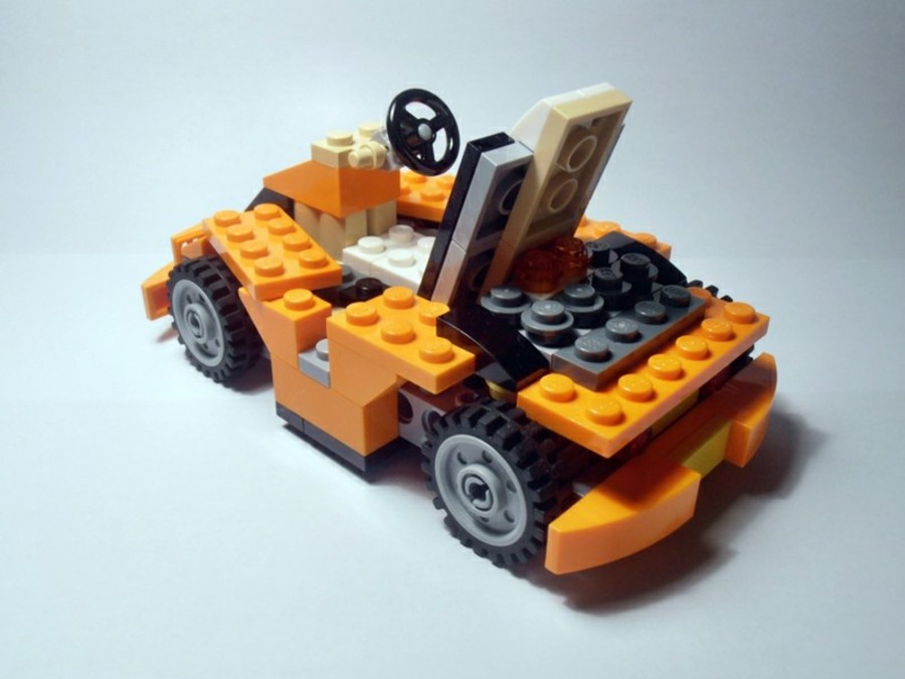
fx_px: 967
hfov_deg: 50.1
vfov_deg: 38.7
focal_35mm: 37
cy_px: 340
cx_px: 452
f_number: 3.9
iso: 80
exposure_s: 1/40
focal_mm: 6.61
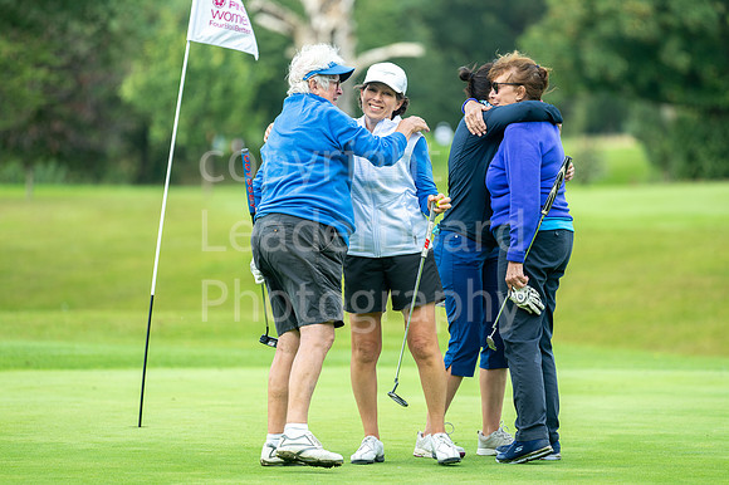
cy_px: 242
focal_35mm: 300
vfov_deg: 4.6
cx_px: 364
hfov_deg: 6.9
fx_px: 6073
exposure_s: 1/640
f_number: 4
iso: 250
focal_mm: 300
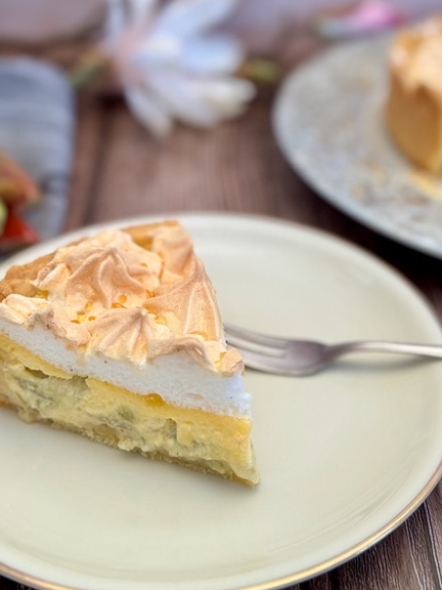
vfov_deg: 37.9
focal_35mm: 50
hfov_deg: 29.0
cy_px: 217
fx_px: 851
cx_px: 267
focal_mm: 6.76
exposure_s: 1/121
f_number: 1.78
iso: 125
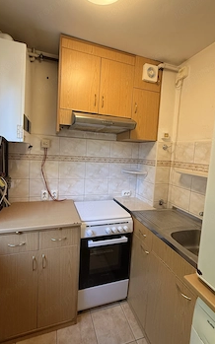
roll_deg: -3.5
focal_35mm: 17
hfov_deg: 67.9
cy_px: 164
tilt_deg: -4.9
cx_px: 102
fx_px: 159
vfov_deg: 94.3
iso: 320
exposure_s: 1/100
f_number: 2.2
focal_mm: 2.22
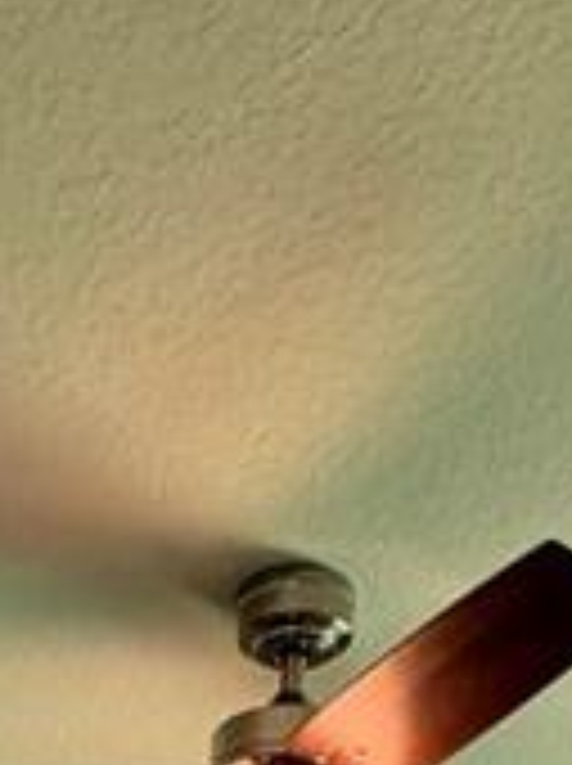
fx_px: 2187
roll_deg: -2.5
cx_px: -5
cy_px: 1760
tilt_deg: +0.2
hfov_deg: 14.7
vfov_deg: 14.4
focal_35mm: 99
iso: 200
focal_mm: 2.22
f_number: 2.2
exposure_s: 1/60
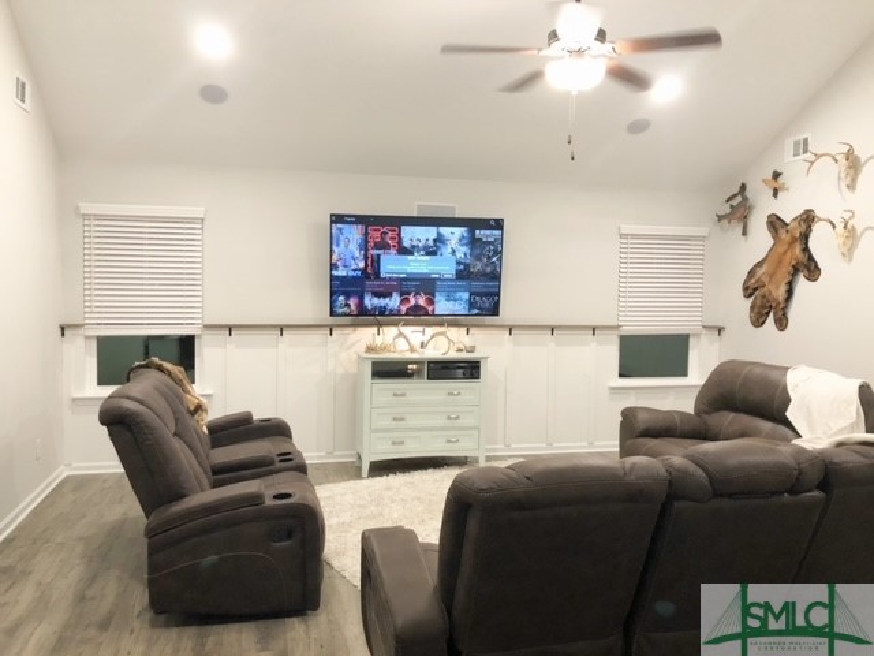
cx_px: 437
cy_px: 328
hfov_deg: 63.4
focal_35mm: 28
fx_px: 707
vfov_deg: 49.7
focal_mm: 4
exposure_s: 1/15
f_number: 1.8
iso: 64
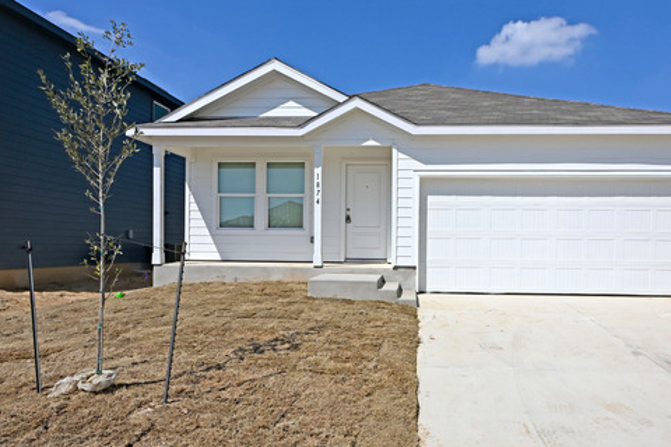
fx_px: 447
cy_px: 250
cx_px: 389
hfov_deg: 73.2
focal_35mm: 24
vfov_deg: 53.0
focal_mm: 12
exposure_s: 1/400
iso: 64
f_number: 10
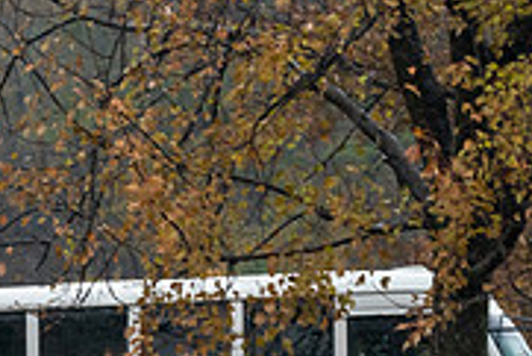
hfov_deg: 3.2
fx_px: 9495
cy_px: 337
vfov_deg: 2.1
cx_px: -247
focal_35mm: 642
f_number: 5.6
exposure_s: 1/1000
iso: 3200
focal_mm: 200
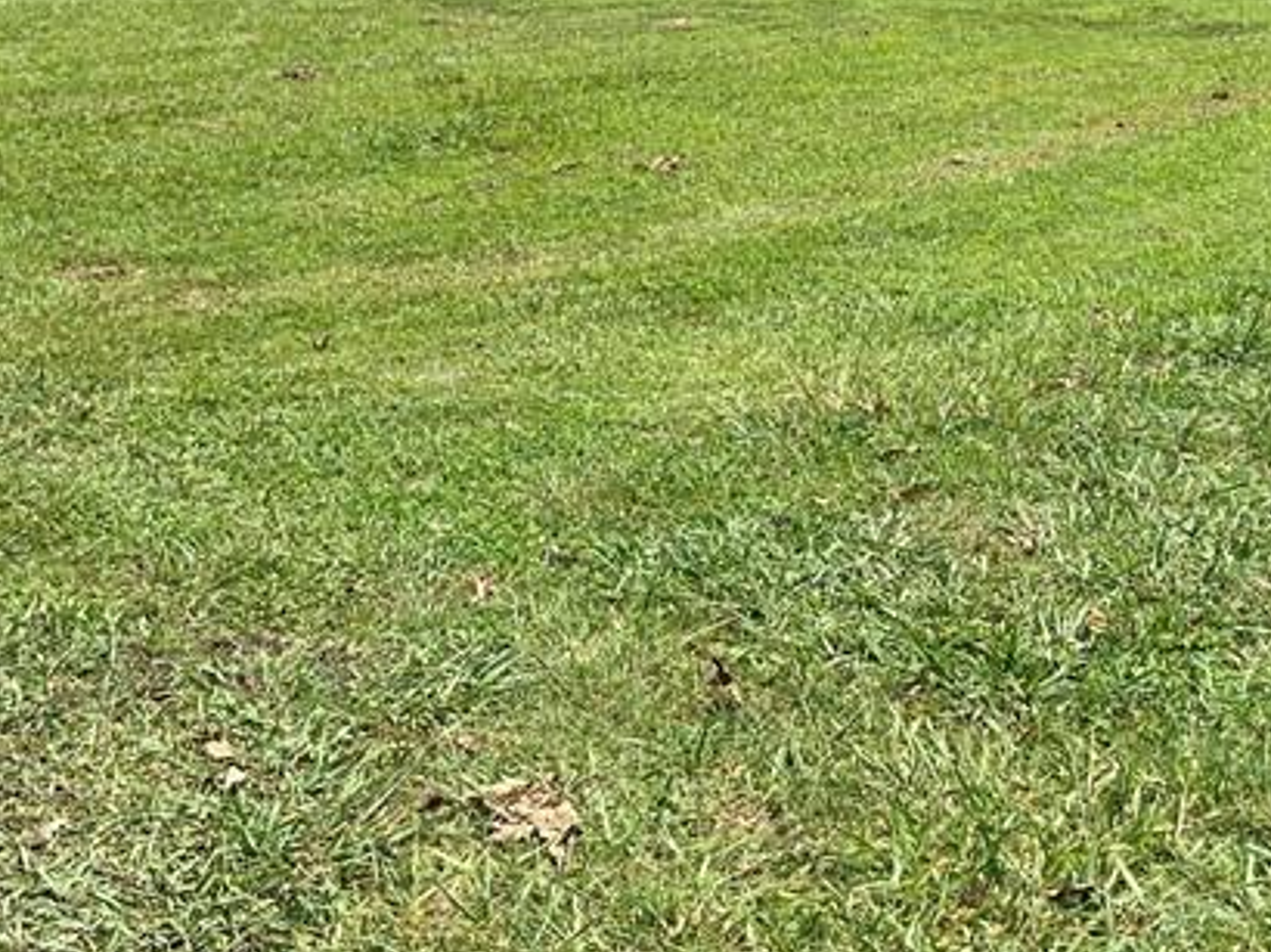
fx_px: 2385
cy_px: 29
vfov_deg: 21.8
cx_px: 890
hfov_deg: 29.5
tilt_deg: -9.5
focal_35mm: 65
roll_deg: +3.0
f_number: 1.8
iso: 32
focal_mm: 4.25
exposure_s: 1/2358
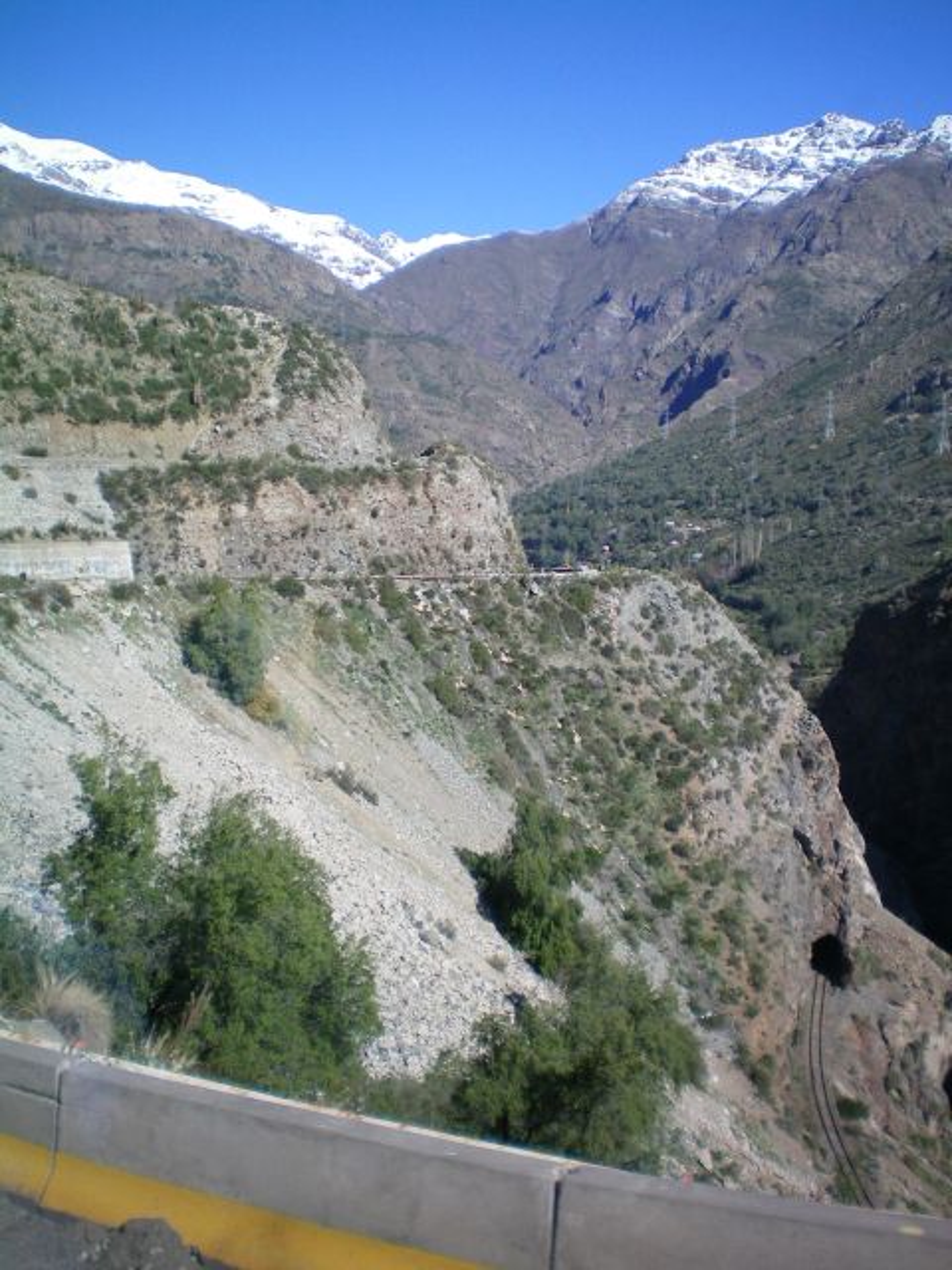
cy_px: 635
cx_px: 476
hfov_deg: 37.7
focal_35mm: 38
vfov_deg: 49.0
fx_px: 1393
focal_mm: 6.3
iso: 64
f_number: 3.1
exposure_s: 1/500
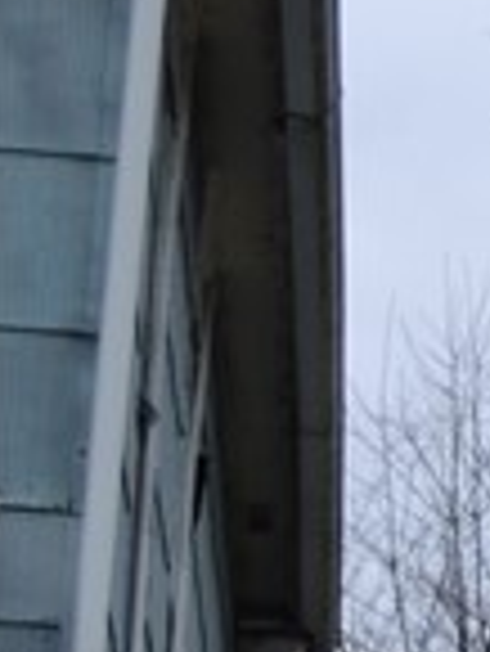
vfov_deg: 7.0
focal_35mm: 280
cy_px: 944
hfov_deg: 4.5
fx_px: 5277
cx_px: 2428
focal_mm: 26
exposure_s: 1/125
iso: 100
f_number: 5.6
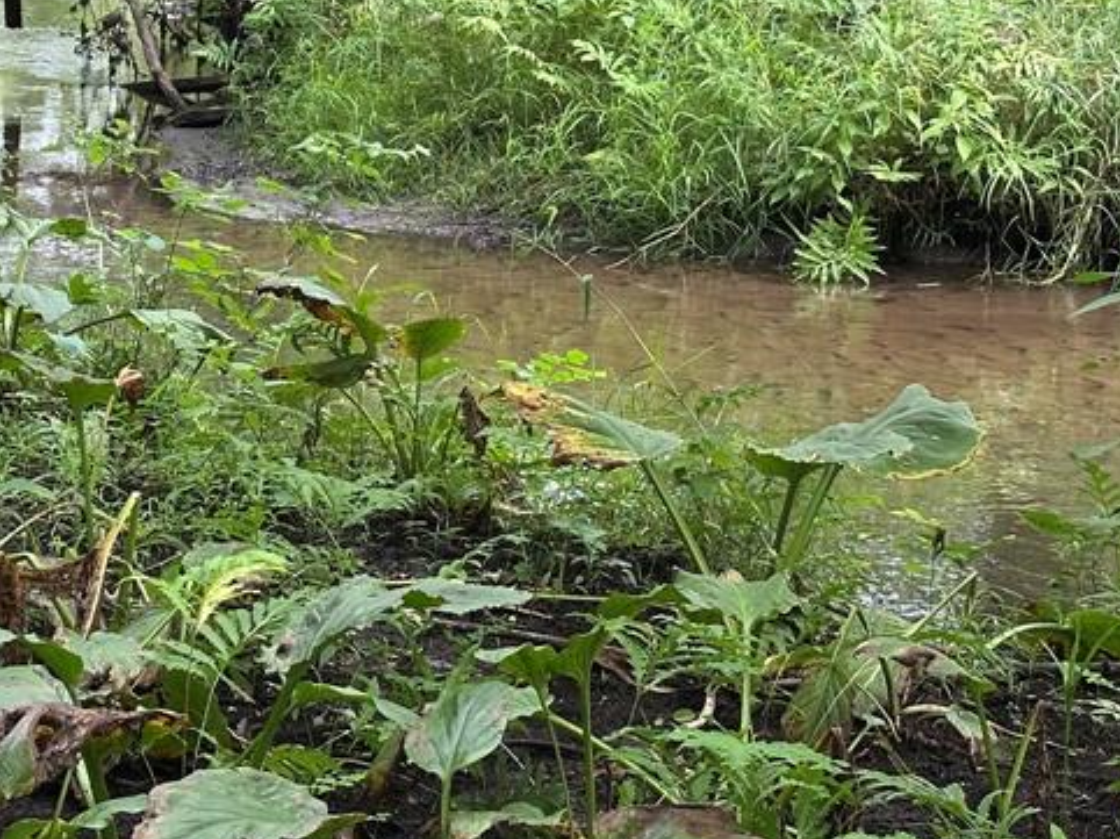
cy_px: 51
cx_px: 293
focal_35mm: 102
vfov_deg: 14.3
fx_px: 3299
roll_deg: -1.4
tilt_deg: -6.1
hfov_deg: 19.2
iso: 80
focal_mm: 6.86
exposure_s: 1/115
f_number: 1.78
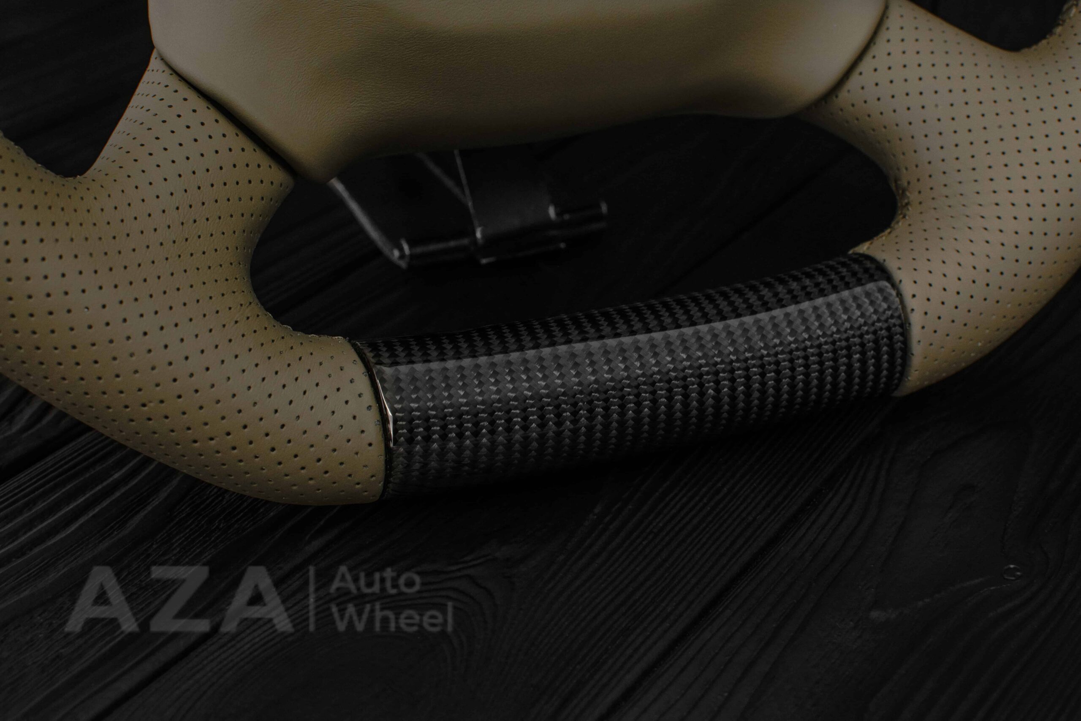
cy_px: 360
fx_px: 1576
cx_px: 540
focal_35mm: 52
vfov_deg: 25.8
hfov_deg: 37.8
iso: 500
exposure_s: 1/125
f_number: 6.3
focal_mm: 35
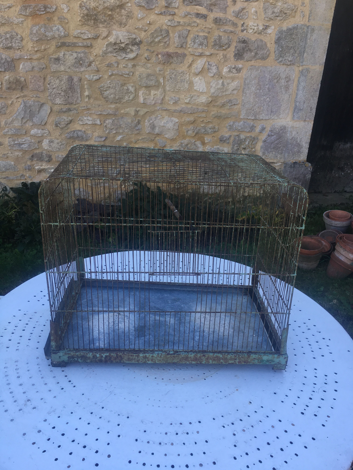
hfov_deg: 48.2
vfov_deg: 61.7
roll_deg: -2.7
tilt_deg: -24.4
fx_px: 394
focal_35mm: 29
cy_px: 235
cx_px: 176
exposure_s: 1/229
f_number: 2.2
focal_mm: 4.15
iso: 25
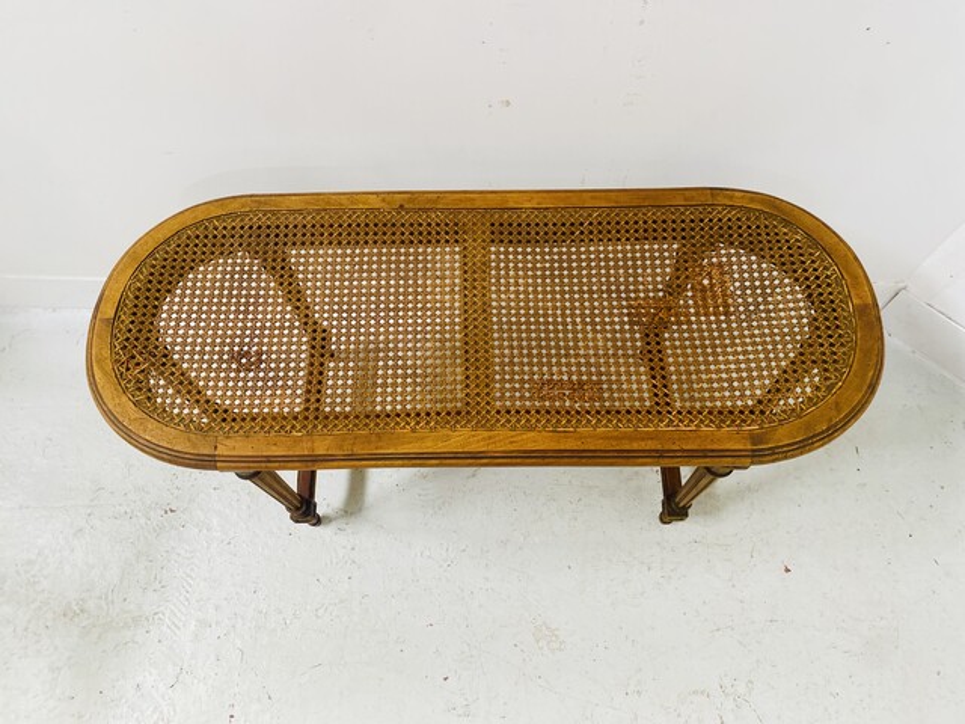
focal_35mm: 26
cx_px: 482
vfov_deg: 53.1
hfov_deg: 67.3
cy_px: 362
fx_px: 725
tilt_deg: -66.0
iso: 500
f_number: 1.8
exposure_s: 1/60
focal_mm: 4.25
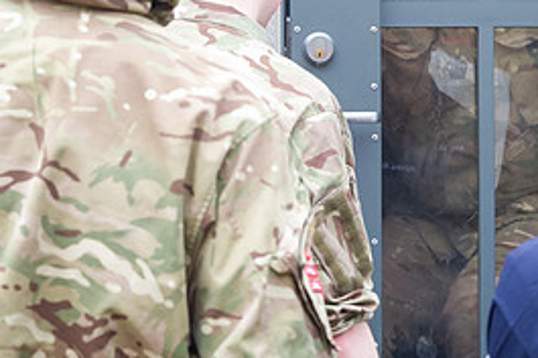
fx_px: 3149
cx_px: 361
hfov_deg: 9.8
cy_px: 22
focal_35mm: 211
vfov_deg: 6.5
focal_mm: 80
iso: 2800
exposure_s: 1/250
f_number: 7.1
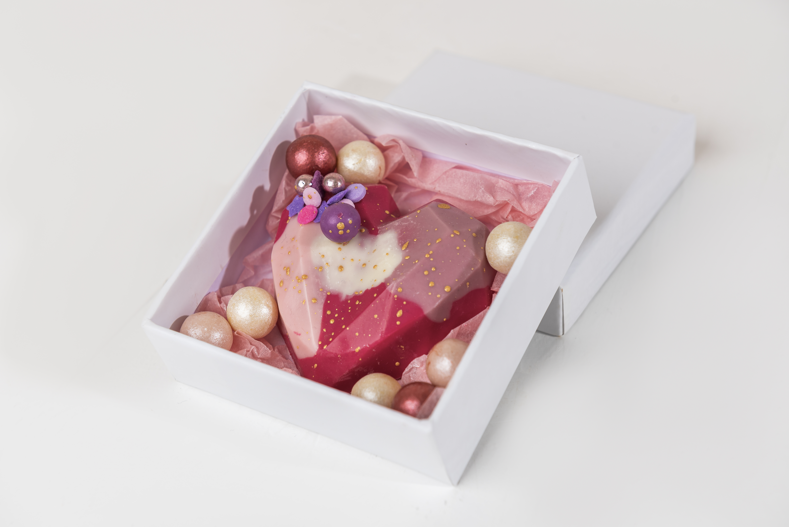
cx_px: 394
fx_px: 1535
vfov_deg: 19.5
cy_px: 264
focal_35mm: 70
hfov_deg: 28.8
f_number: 8
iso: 100
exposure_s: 1/160
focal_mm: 70
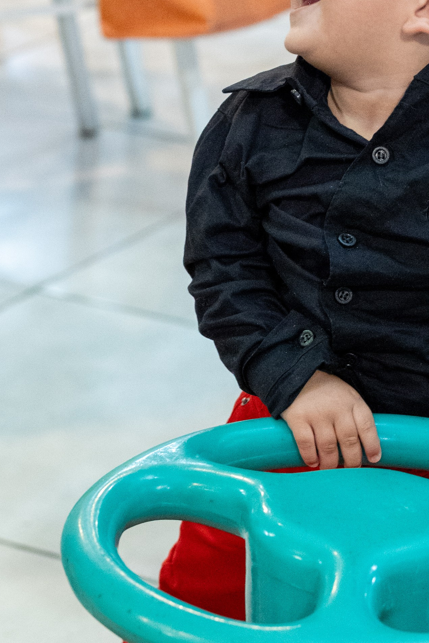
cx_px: 380
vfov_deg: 12.7
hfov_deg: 8.5
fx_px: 2877
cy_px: 400
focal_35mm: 161
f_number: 3.5
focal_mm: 50
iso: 3200
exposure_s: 1/60
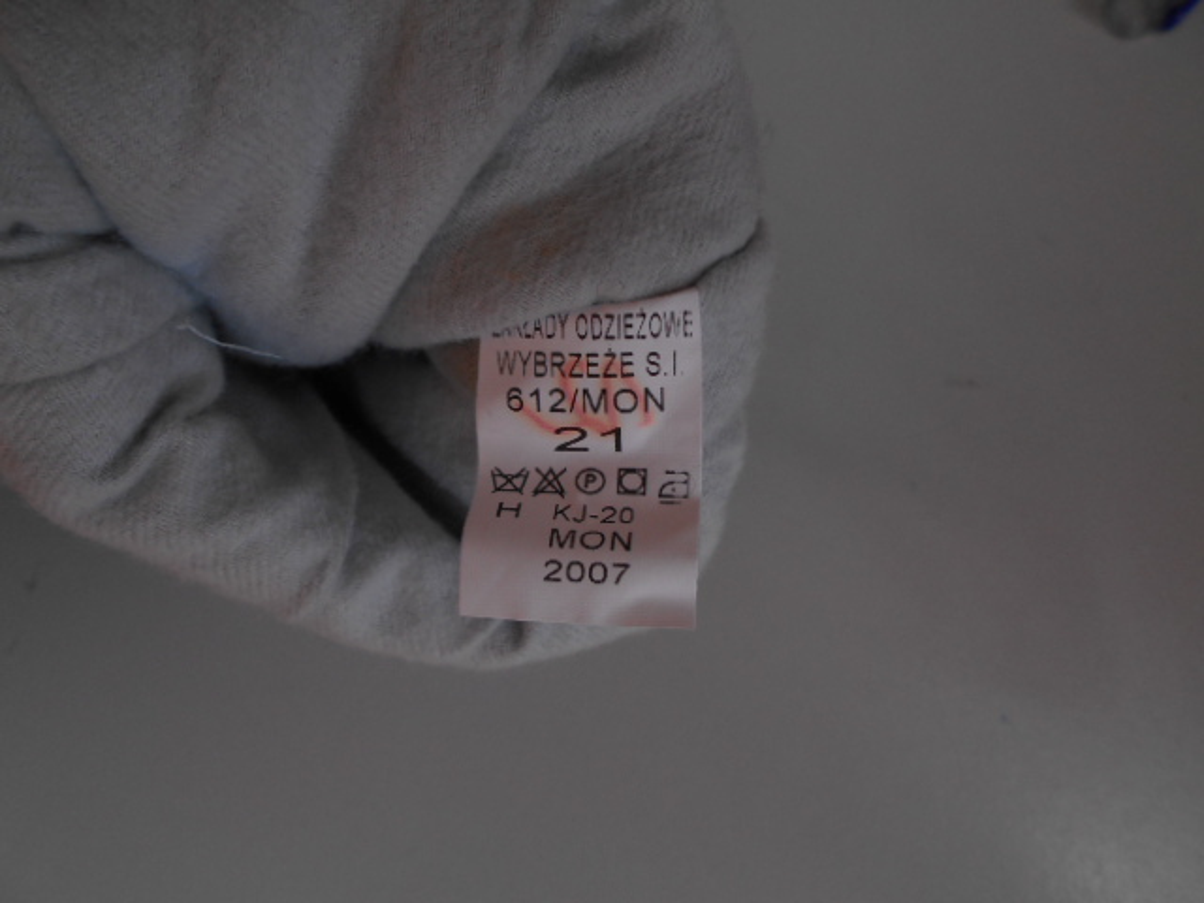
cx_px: 602
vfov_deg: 53.1
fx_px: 904
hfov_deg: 67.3
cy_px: 452
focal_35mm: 26
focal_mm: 4.6
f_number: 3.2
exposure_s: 1/50
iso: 80
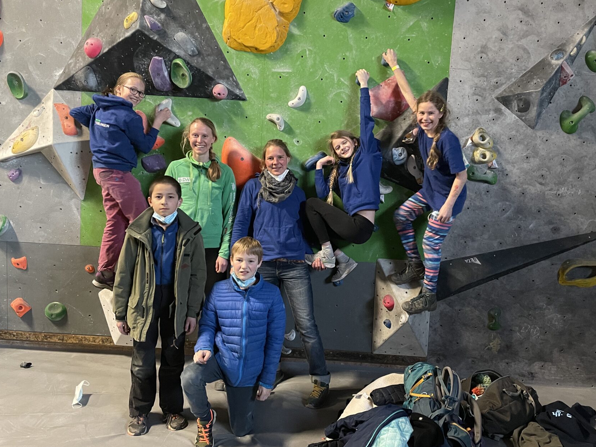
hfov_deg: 59.9
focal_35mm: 30
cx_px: 317
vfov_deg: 46.8
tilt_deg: -5.0
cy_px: 217
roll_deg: -3.1
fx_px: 517
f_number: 1.6
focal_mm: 4.2
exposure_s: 1/25
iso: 640
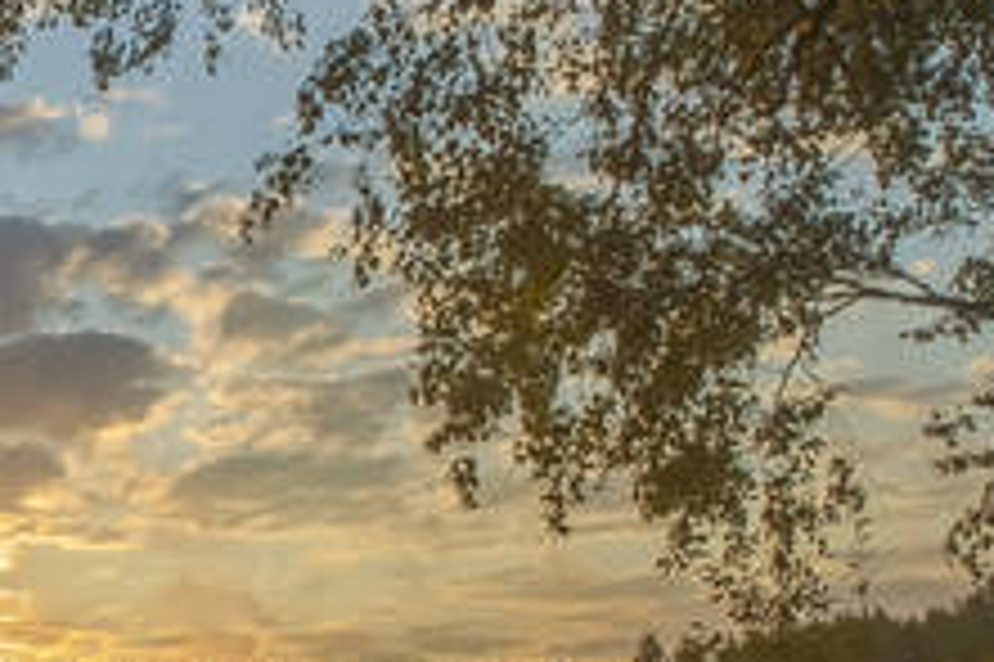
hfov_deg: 21.6
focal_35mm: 88
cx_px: -180
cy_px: 581
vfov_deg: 15.4
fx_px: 2428
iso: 100
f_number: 9
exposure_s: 1/80
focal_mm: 18
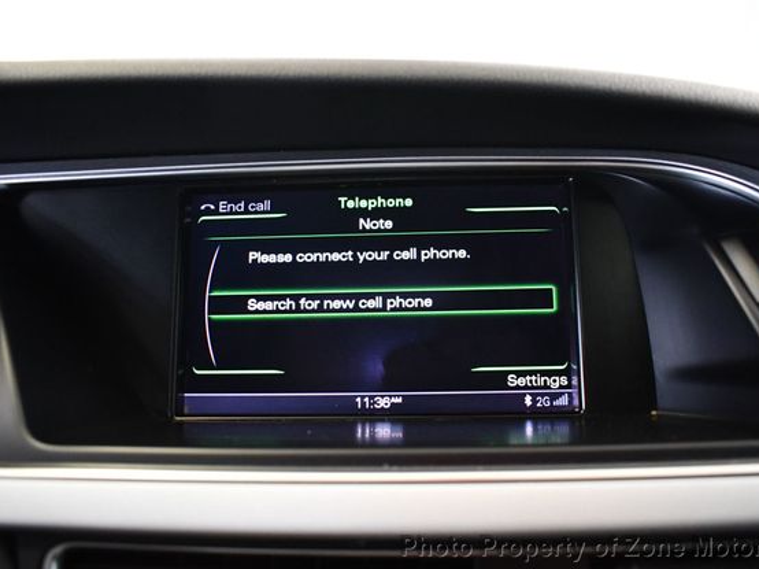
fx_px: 658
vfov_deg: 46.8
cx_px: 384
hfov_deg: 60.0
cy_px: 280
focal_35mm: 30
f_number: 3.5
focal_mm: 18
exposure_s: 1/60
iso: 3600
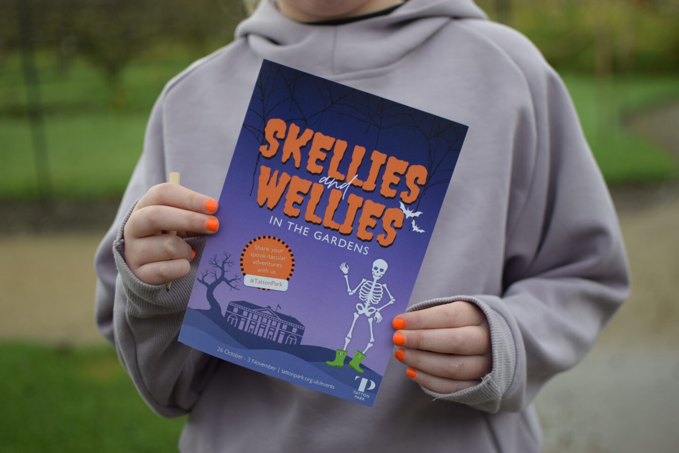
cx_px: 340
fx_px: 990
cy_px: 226
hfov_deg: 37.9
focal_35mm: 52
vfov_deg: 25.8
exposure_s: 1/500
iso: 100
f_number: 1.8
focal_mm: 35
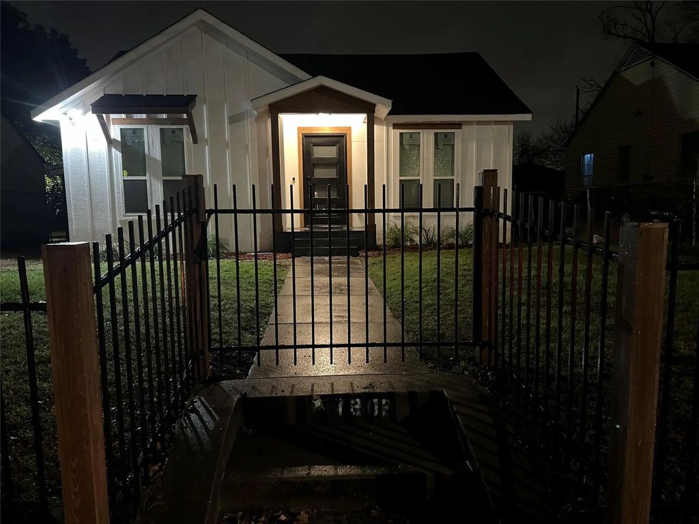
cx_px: 350
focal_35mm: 26
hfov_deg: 67.3
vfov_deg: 53.1
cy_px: 262
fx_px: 525
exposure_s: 1/30
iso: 1000
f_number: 1.5
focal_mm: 5.7
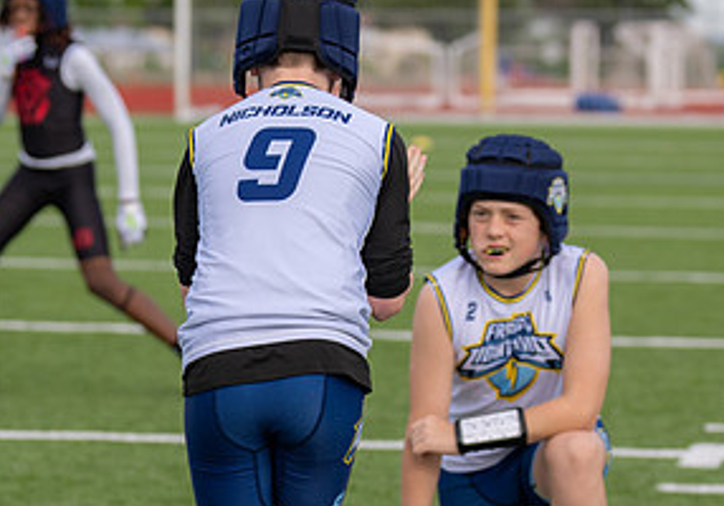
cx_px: 273
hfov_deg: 9.9
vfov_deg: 6.9
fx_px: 4186
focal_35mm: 205
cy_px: 352
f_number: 2.8
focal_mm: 84
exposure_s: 1/1000
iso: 100
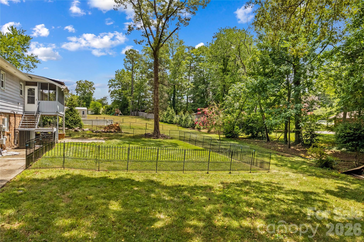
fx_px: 222
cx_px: 182
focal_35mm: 22
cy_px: 121
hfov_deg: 78.6
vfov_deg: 57.2
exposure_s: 1/730
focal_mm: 8.38
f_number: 2.8
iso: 100
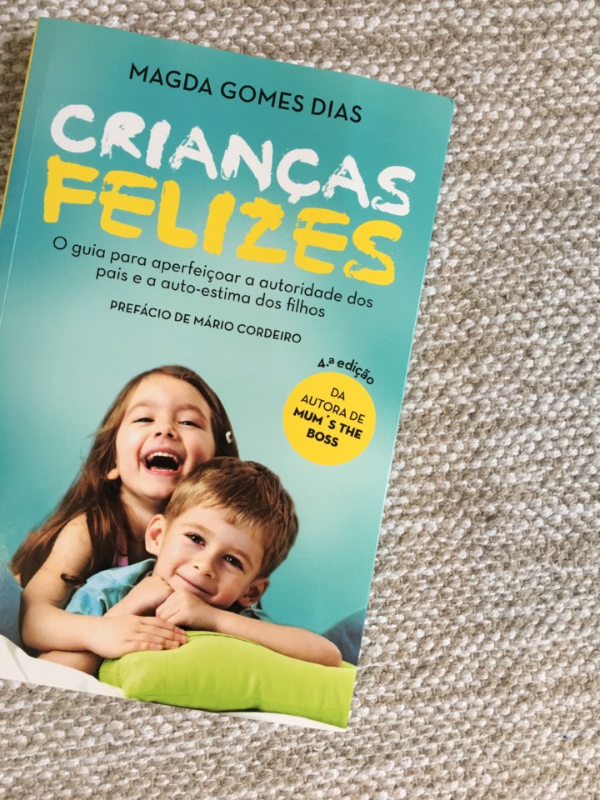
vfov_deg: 61.7
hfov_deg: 48.2
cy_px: 400
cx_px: 300
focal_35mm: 29
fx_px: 670
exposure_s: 1/17
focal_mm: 4.15
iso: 40
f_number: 2.2
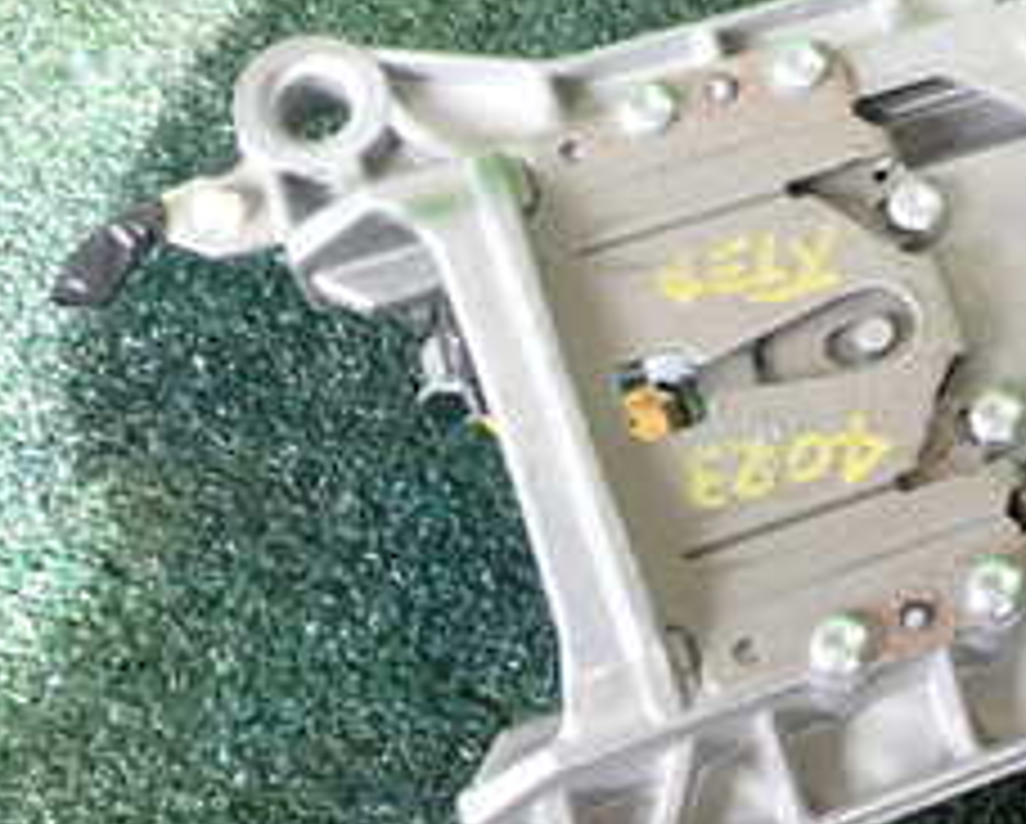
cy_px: 270
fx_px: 2341
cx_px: 1296
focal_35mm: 77
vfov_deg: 19.9
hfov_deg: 22.4
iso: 125
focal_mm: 5.4
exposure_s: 1/60
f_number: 2.3
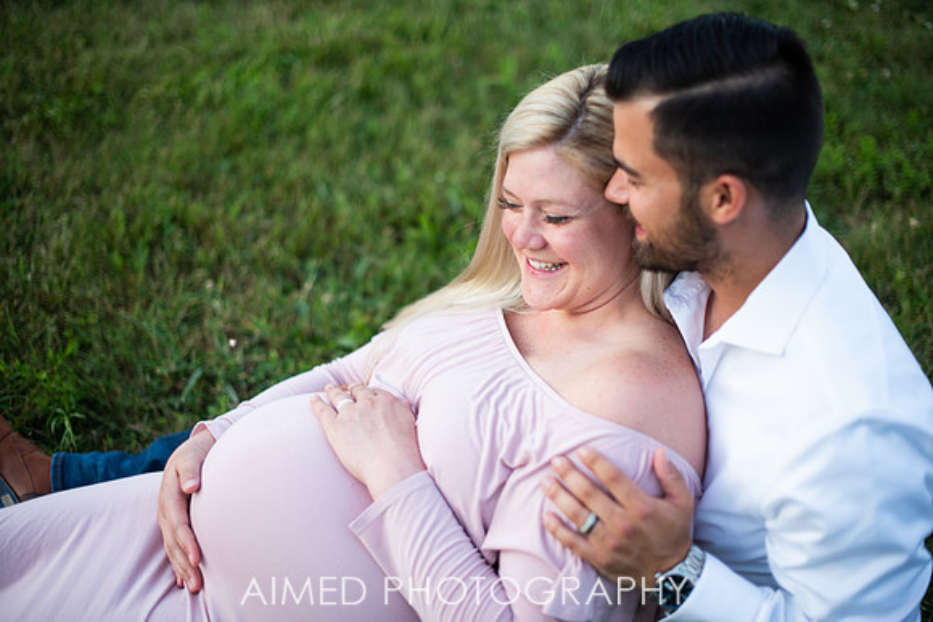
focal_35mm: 50
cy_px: 311
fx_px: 1296
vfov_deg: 27.0
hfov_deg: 39.6
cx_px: 466
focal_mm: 50
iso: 125
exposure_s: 1/320
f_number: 1.8
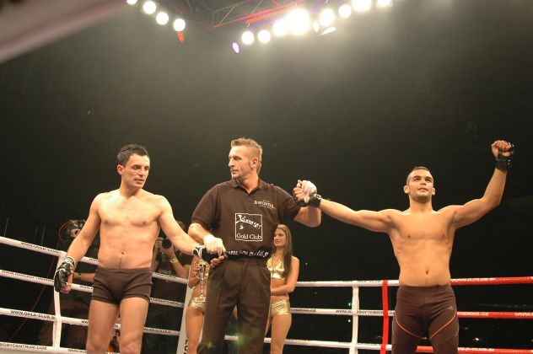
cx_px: 266
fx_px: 621
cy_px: 177
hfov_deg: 46.4
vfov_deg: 31.8
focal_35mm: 42
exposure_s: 1/400
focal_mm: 28
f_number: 2.8
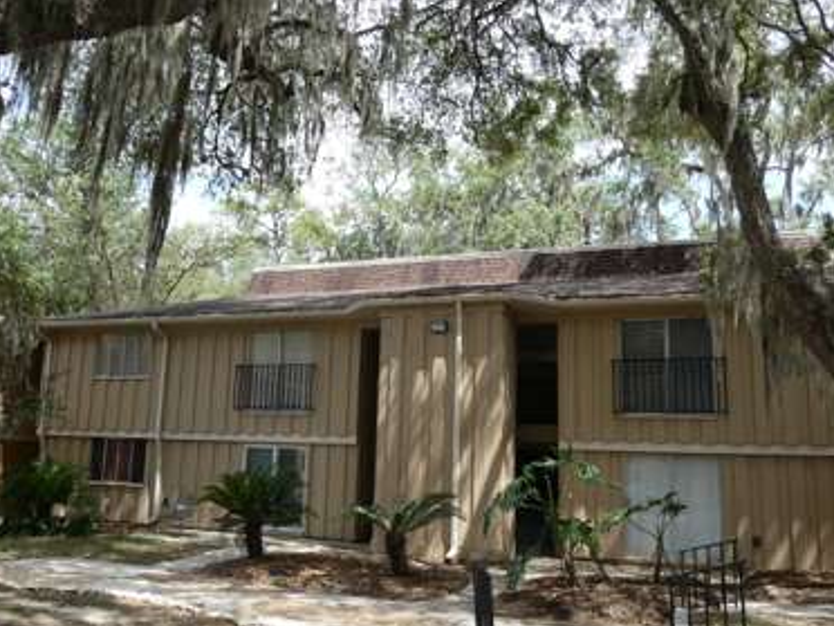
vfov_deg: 45.4
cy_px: 328
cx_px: 377
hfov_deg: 58.2
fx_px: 747
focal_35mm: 31
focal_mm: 4.3
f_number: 3.3
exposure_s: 1/400
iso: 80
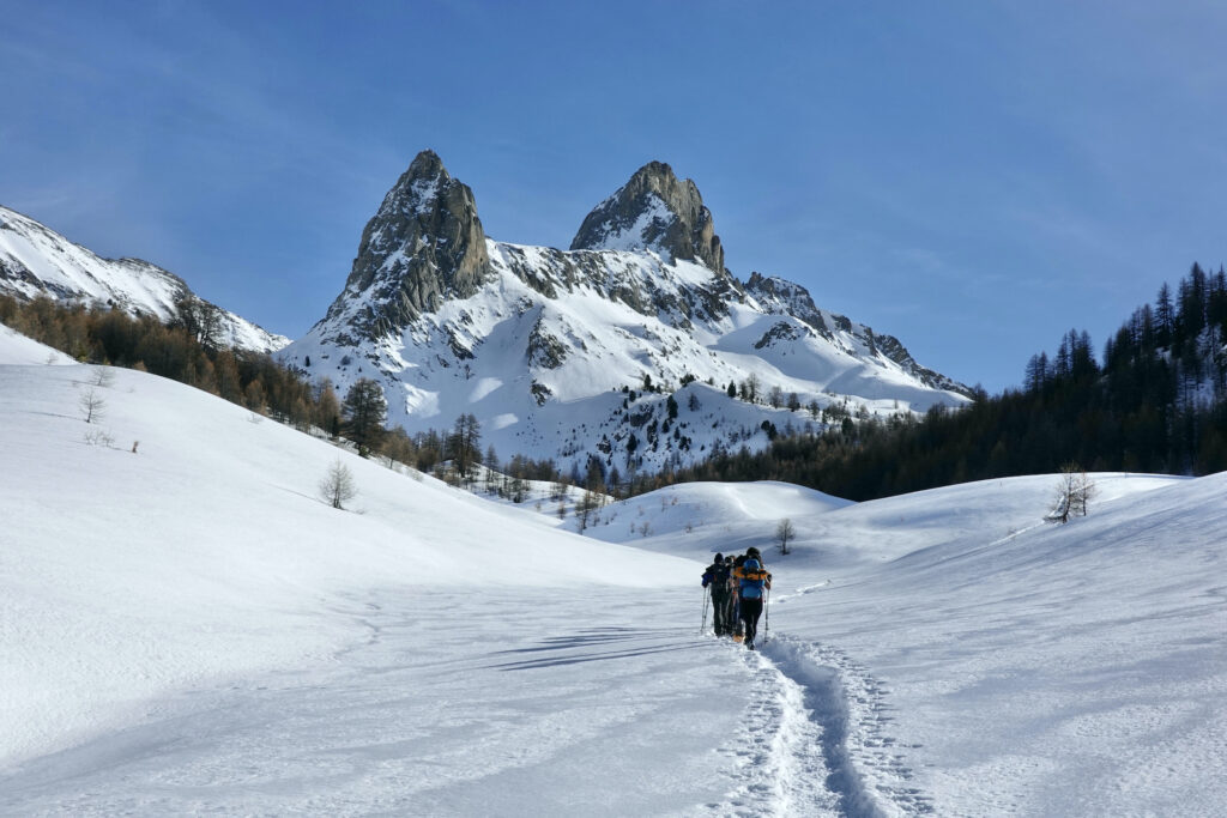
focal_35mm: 46
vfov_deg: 29.3
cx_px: 614
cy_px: 409
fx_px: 1568
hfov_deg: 42.7
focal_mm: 16.86
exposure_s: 1/250
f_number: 11
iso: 100
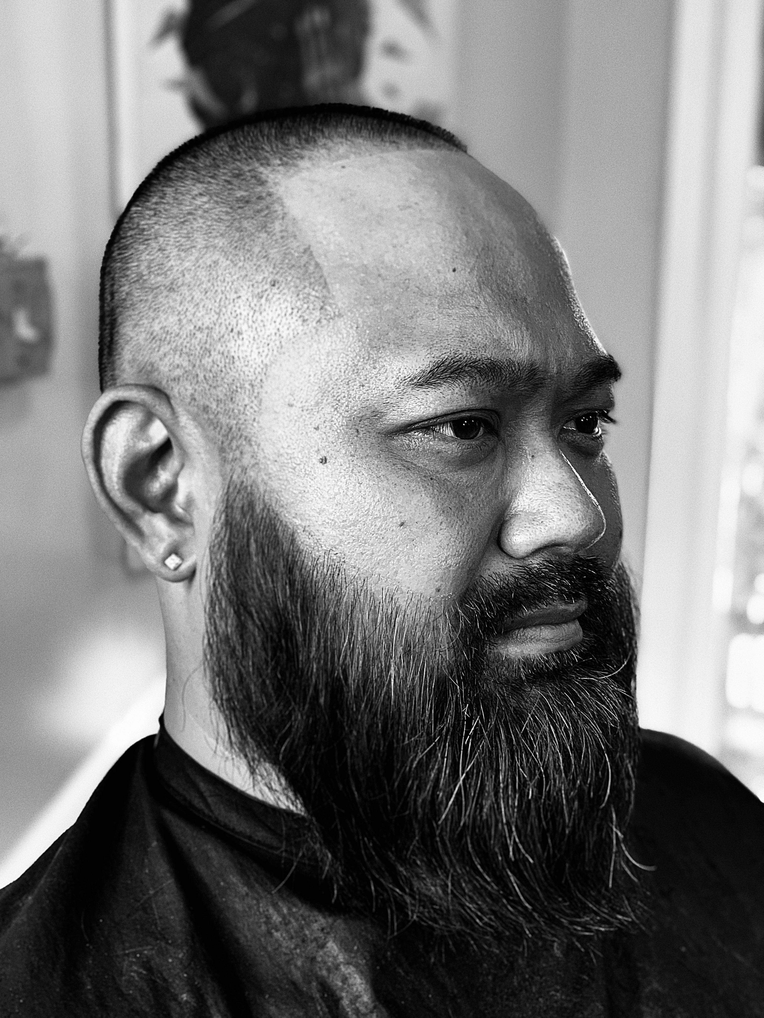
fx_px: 1530
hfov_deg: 28.0
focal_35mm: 52
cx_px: 382
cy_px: 509
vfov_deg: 36.8
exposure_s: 1/60
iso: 400
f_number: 2.4
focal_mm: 6
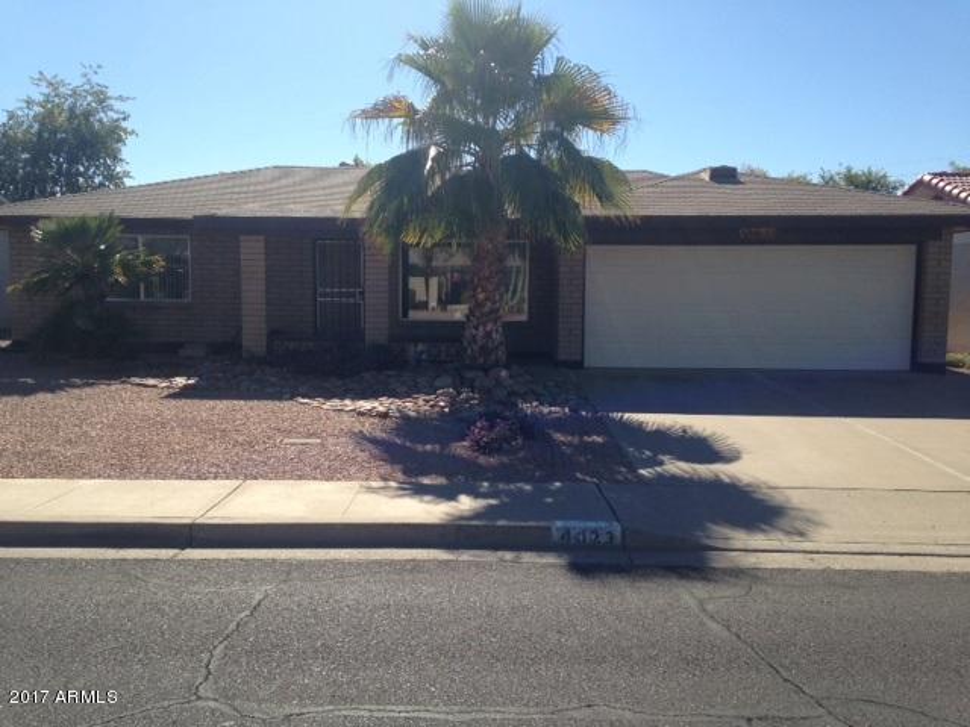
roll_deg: +0.3
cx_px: 485
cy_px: 364
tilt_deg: -6.2
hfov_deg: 55.4
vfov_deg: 42.9
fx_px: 925
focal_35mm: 33
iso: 50
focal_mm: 4.12
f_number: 2.4
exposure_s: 1/1595
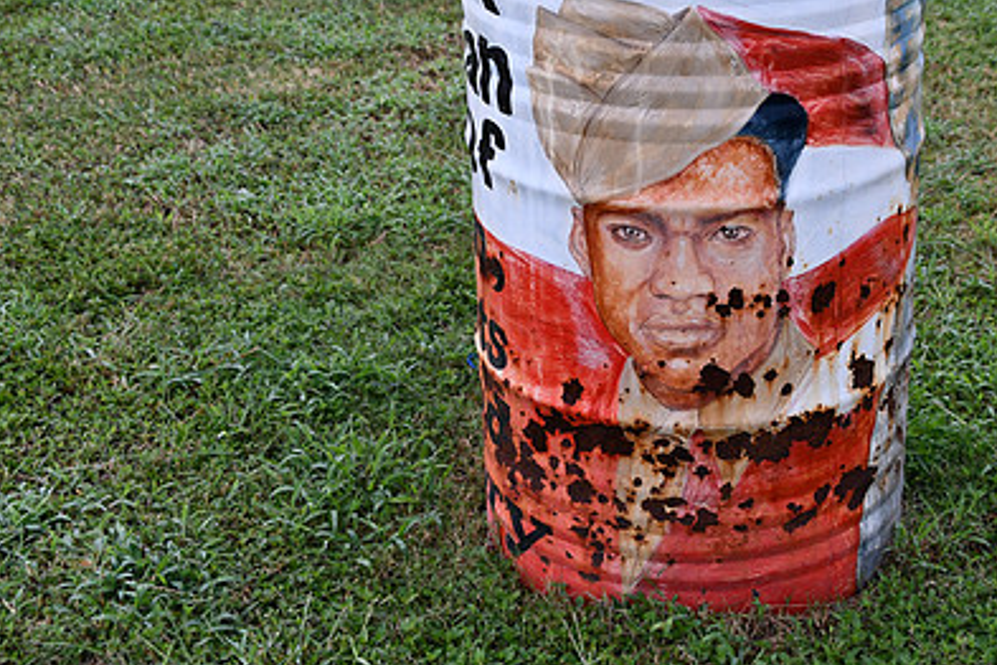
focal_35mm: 62
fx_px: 1717
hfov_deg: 31.9
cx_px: 713
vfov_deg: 21.8
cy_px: 184
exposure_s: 1/250
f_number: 5.6
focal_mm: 28
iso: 400
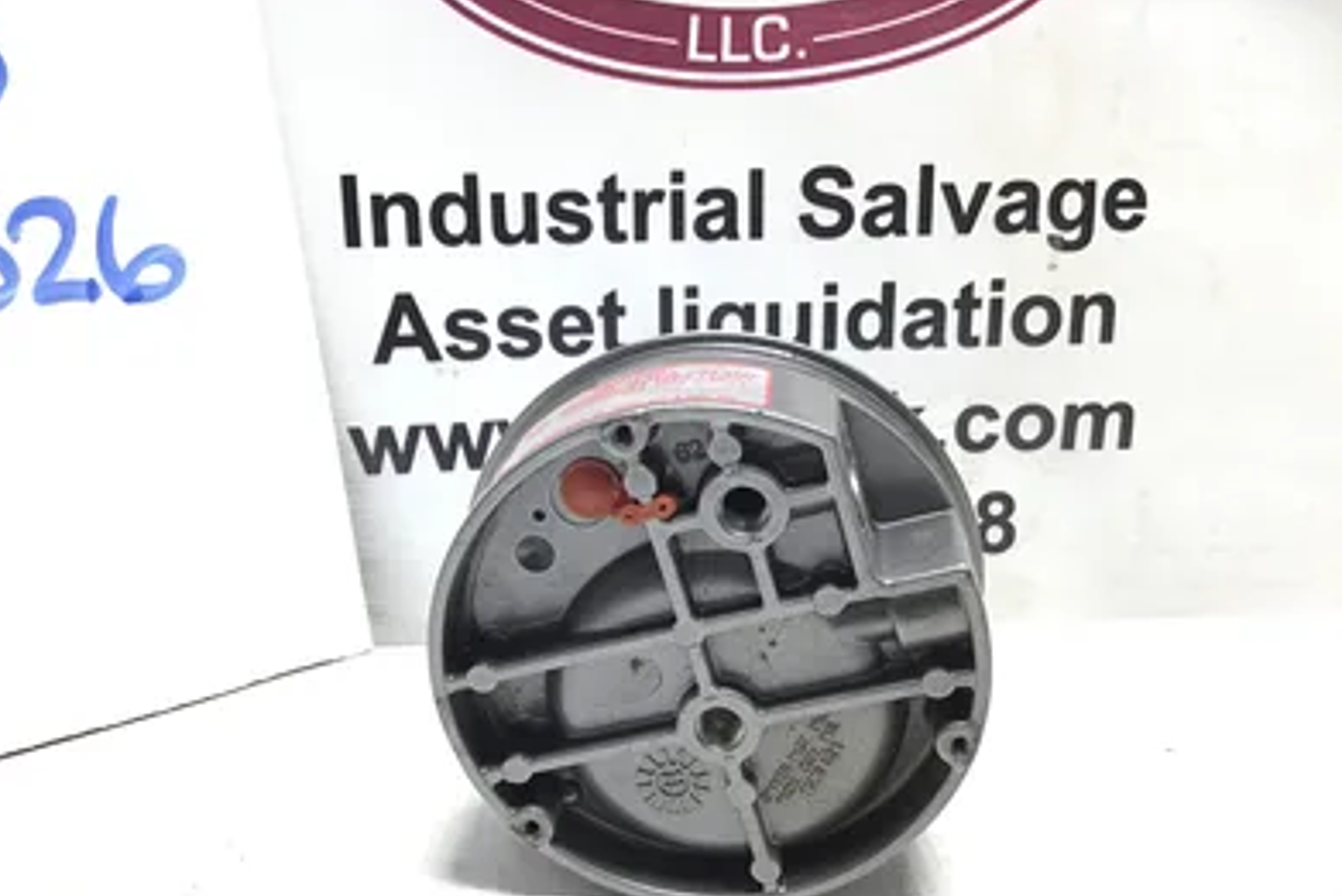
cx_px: 662
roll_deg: +0.1
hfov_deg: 57.2
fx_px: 1231
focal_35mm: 33
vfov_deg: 39.9
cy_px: 498
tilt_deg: -15.6
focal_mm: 3.3
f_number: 2.4
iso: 25
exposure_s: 1/40
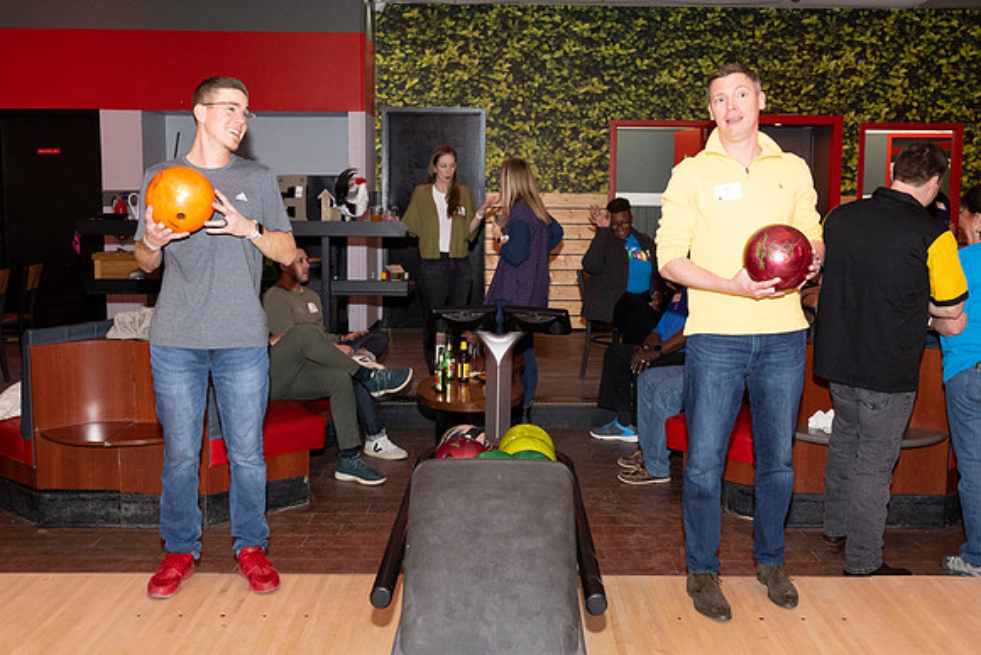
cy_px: 289
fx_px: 1041
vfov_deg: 34.9
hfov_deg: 50.4
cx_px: 525
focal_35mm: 38
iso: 2000
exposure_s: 1/100
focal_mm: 26.5
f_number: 5.6
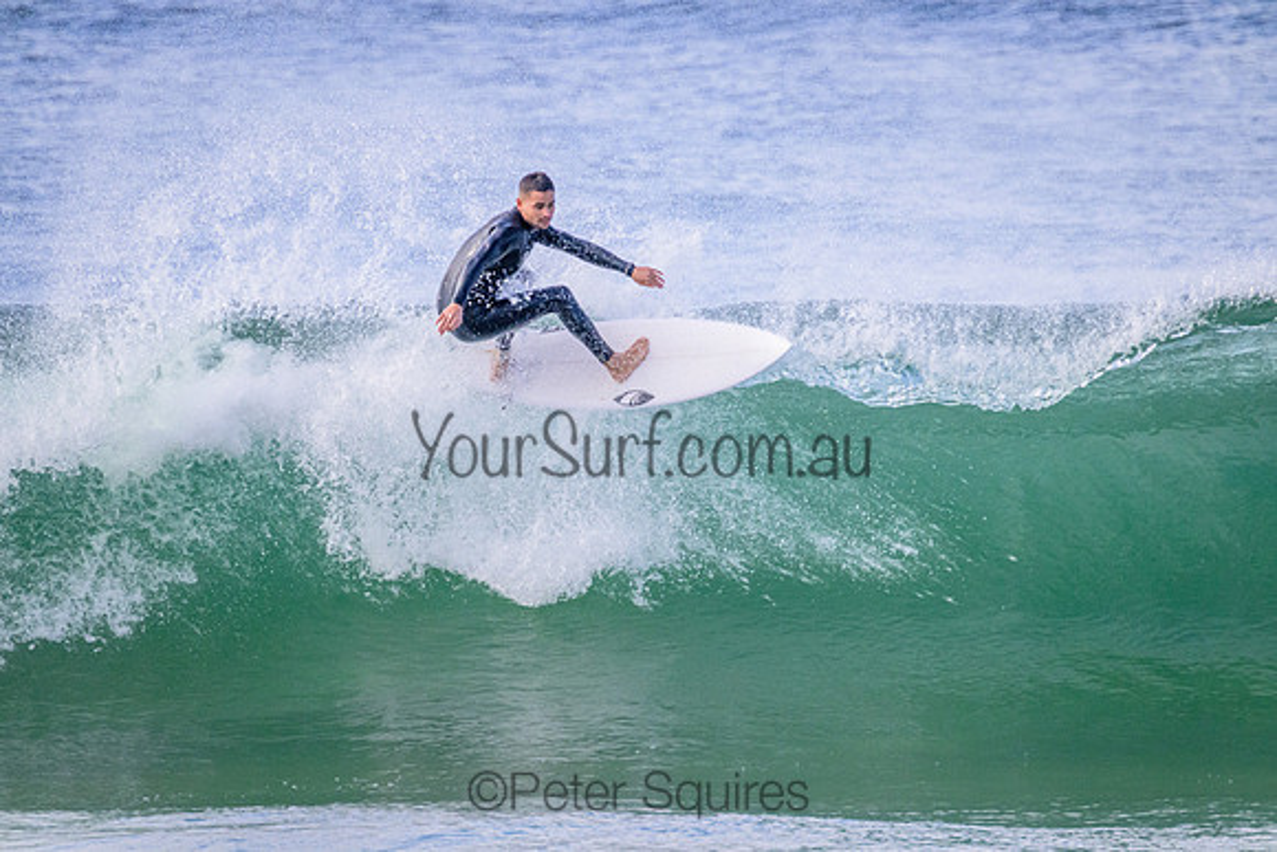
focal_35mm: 800
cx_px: 638
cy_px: 426
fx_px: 28383
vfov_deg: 1.7
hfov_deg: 2.6
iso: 3600
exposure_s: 1/2000
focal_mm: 800
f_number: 11
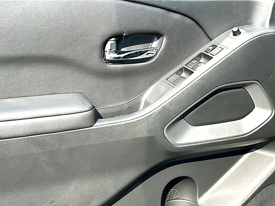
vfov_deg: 30.9
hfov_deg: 40.4
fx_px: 373
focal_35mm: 47
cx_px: 138
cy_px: 103
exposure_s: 1/584
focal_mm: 6.86
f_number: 1.78
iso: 80
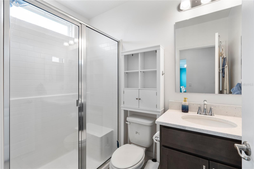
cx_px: 127
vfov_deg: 73.7
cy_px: 84
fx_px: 113
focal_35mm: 16
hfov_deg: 96.8
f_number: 9
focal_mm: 16
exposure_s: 1/20
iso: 250
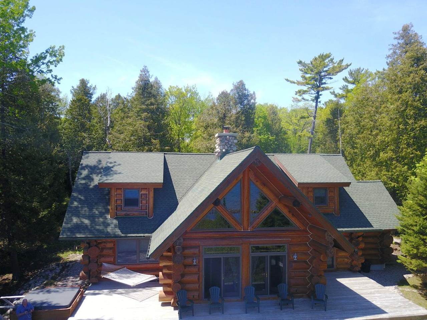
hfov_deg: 67.3
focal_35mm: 26
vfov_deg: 53.1
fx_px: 321
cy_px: 160
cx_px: 214
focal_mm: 4.73
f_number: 2.2
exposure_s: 1/438
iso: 100
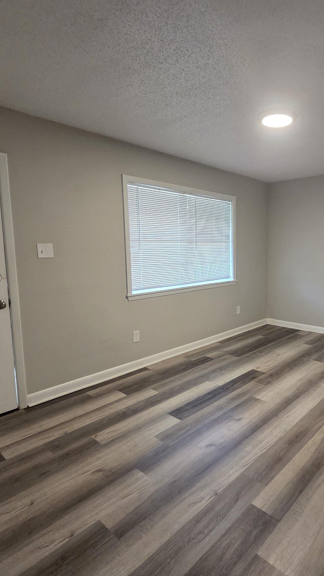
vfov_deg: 89.6
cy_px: 287
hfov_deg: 56.4
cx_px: 229
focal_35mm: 19
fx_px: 290
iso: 500
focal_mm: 2.2
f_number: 2.2
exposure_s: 1/60
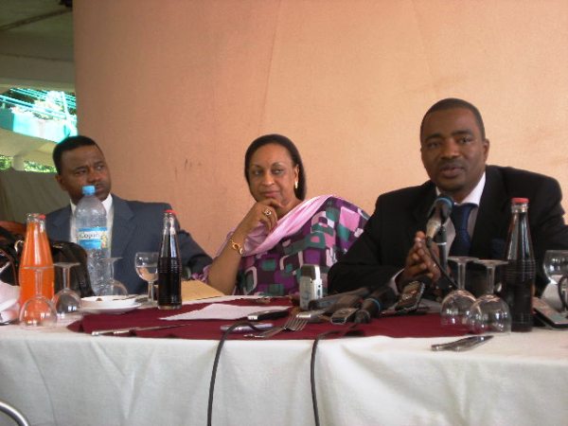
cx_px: 284
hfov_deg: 34.3
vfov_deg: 26.1
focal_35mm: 56
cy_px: 213
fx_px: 919
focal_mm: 9.3
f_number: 3.9
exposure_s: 1/64.4
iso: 95
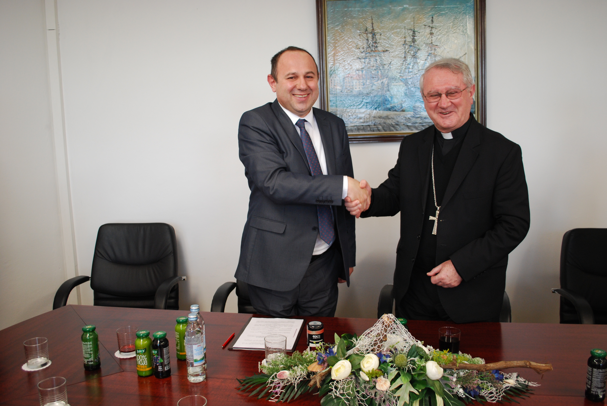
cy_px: 203
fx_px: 506
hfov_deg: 61.9
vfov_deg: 43.7
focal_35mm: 30
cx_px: 304
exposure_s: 1/30
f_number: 3.8
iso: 400
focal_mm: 20
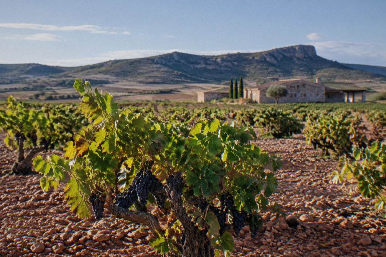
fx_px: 375
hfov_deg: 54.5
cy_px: 128
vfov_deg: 37.8
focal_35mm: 35
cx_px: 193
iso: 400
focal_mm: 35
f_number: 7.1
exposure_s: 1/500
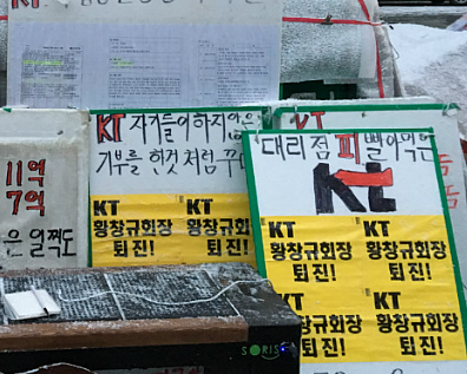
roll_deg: -0.4
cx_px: 34
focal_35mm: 59
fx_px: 816
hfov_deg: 30.3
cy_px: 60
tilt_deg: -9.7
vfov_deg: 25.2
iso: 200
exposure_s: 1/30
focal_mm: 4.15
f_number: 2.2
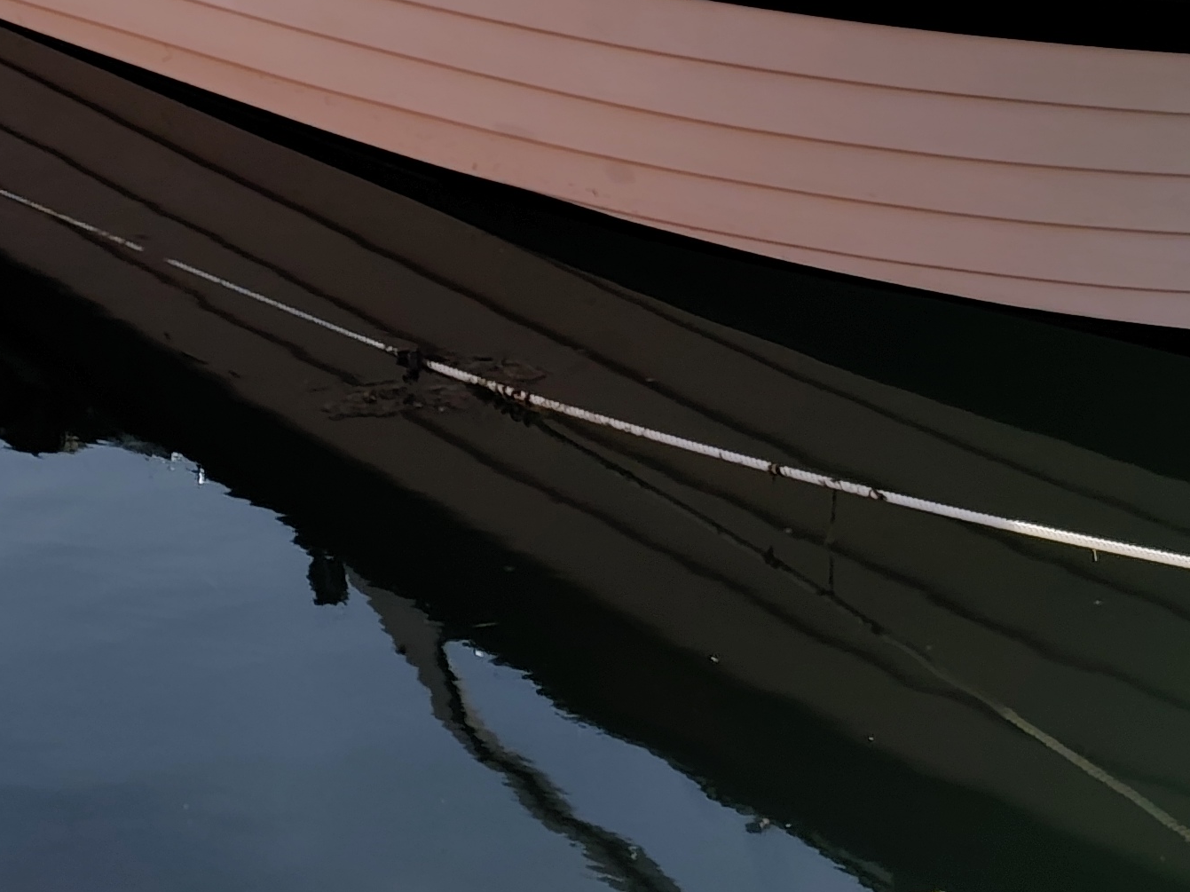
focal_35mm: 140
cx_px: 989
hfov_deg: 14.0
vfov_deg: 10.4
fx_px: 4812
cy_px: -201
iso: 50
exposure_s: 1/449
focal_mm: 6.19
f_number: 1.65
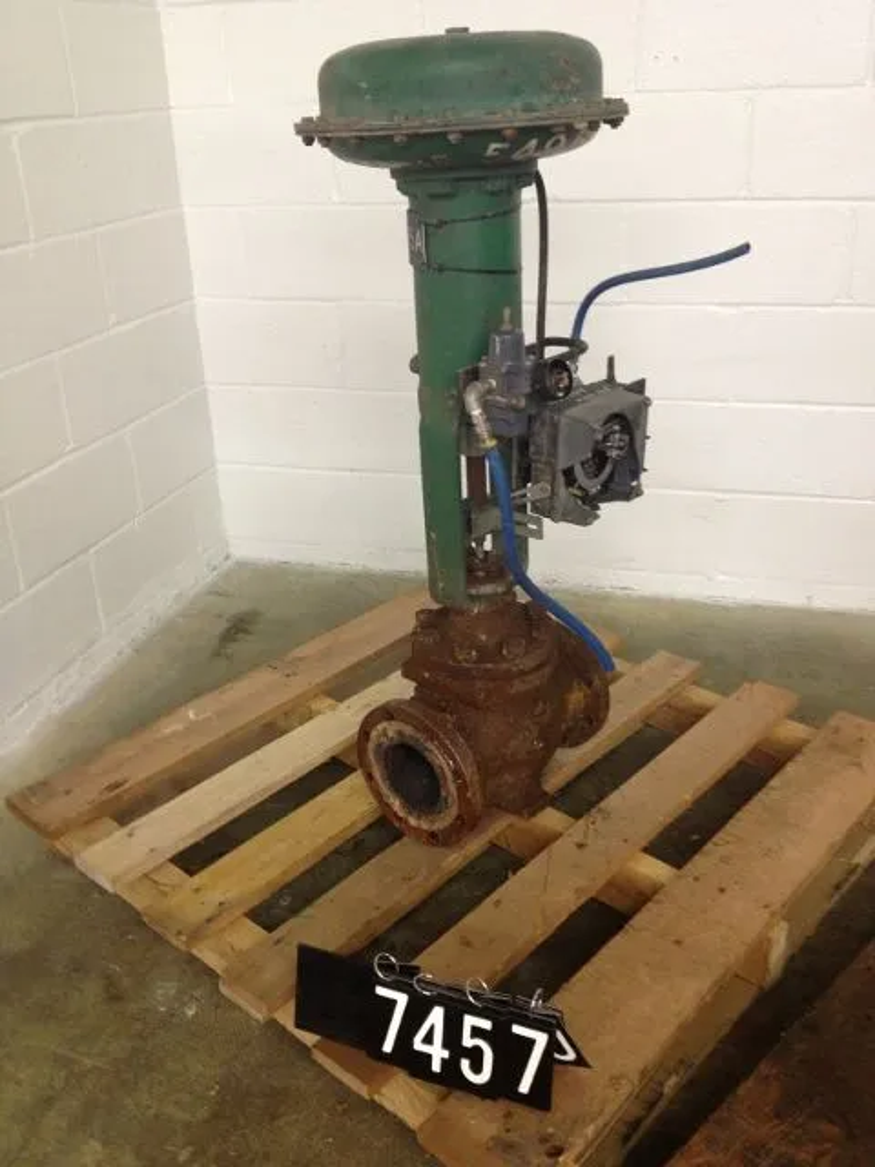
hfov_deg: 40.7
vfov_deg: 52.6
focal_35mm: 35
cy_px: 584
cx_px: 438
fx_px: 1180
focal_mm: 4.28
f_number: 2.4
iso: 200
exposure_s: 1/20
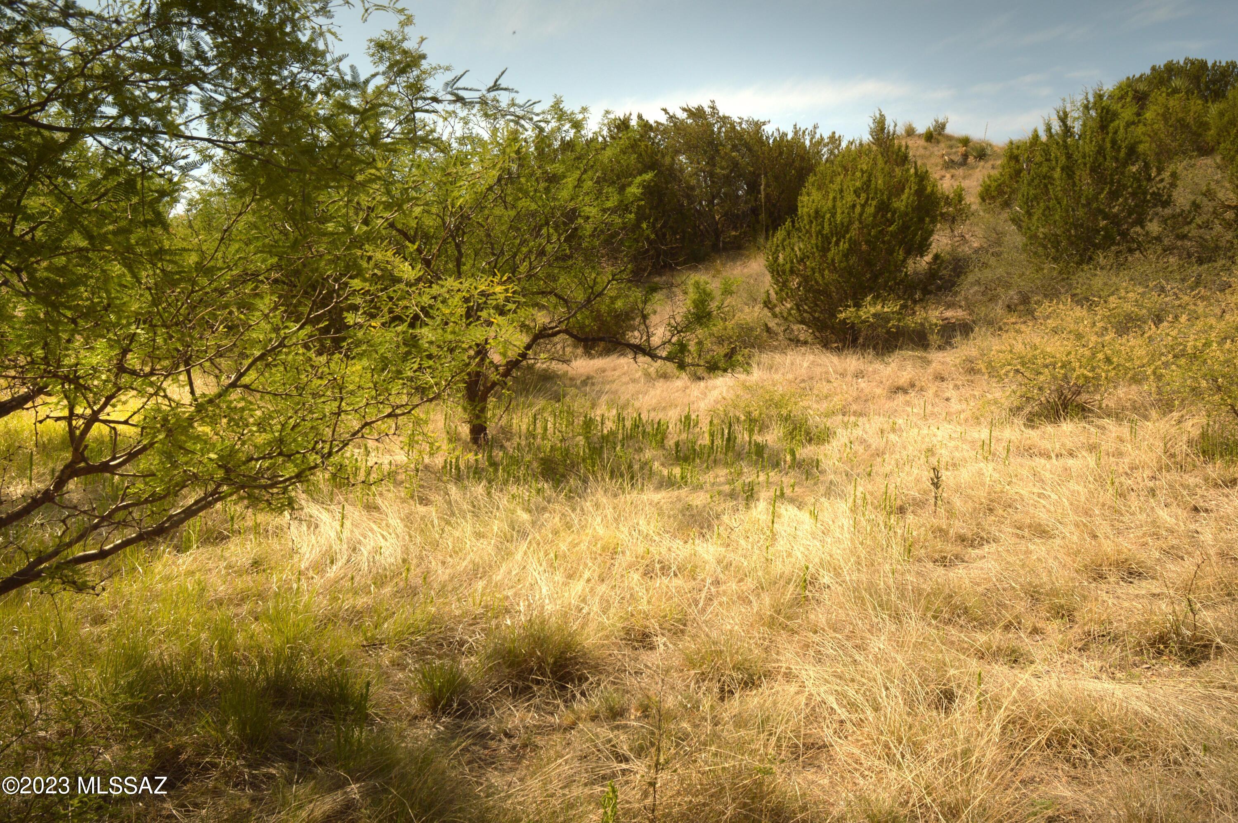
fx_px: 928
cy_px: 412
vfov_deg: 47.8
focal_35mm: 27
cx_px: 619
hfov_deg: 67.4
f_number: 10
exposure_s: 1/400
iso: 100
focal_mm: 18
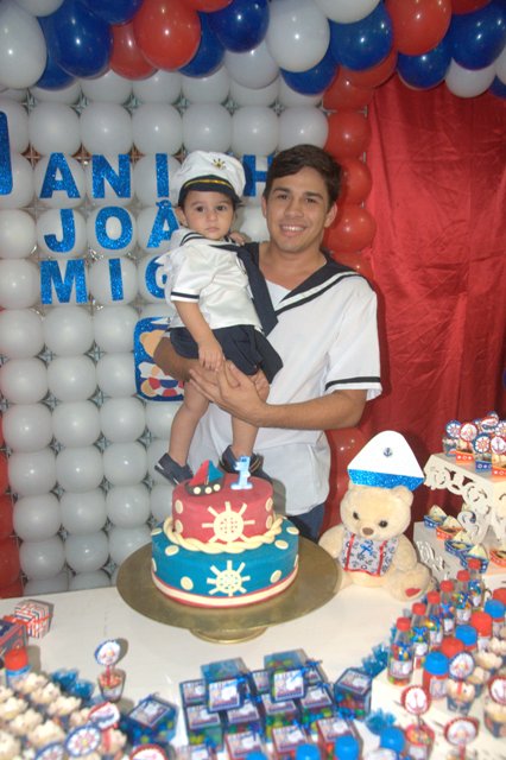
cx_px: 253
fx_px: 665
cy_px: 380
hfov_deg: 41.7
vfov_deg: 59.5
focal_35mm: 32
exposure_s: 1/60
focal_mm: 21
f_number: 4
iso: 800
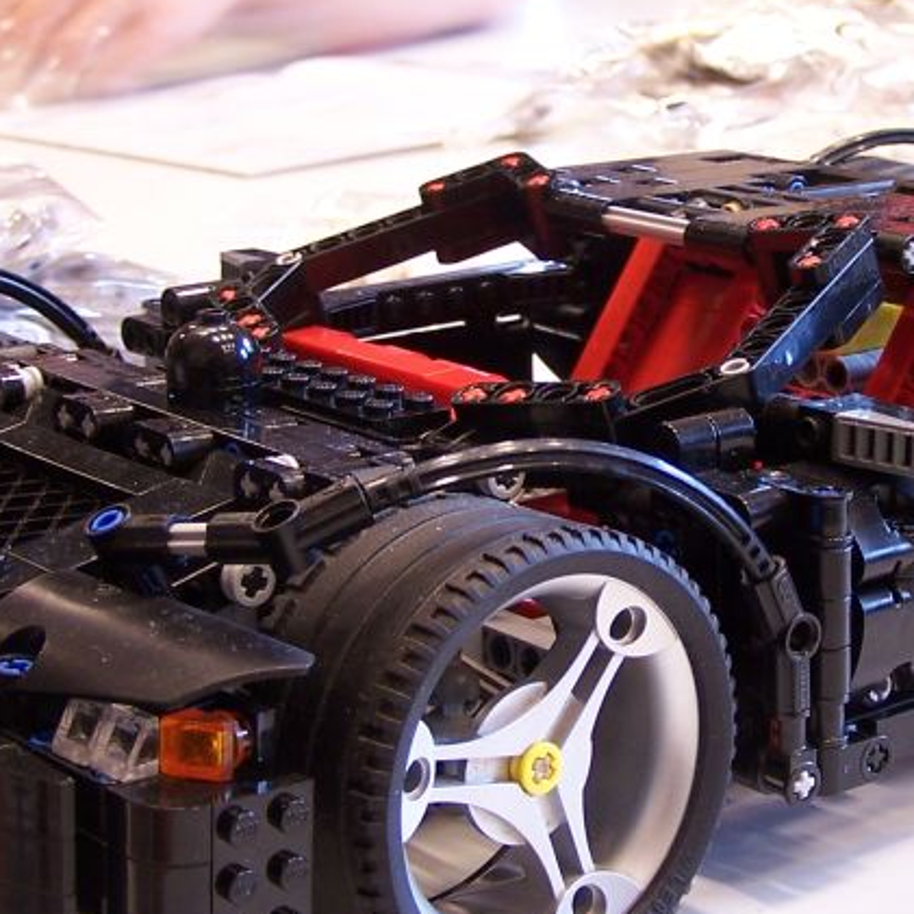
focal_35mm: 86
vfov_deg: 20.2
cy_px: 426
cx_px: 653
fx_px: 2569
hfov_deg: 20.1
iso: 80
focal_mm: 6.7
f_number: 2.8
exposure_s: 1/3
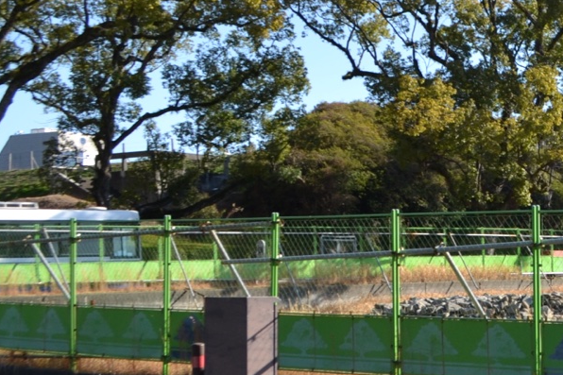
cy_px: 232
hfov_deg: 20.2
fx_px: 1360
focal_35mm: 87
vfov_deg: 15.7
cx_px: 844
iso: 100
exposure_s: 1/200
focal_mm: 18
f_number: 7.1
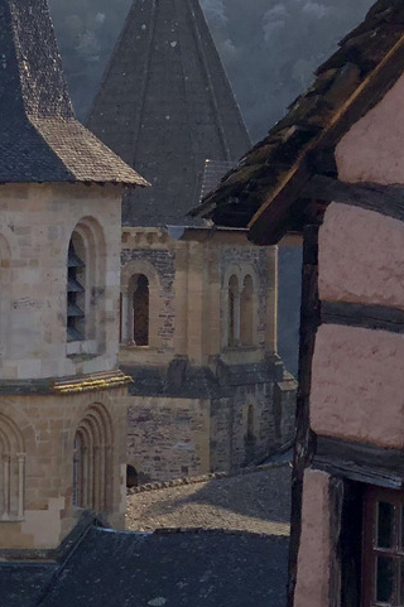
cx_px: -67
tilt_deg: +2.4
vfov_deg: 11.4
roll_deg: +0.0
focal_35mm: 180
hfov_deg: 7.6
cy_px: 150
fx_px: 3034
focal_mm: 6
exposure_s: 1/685
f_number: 2.4
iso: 16
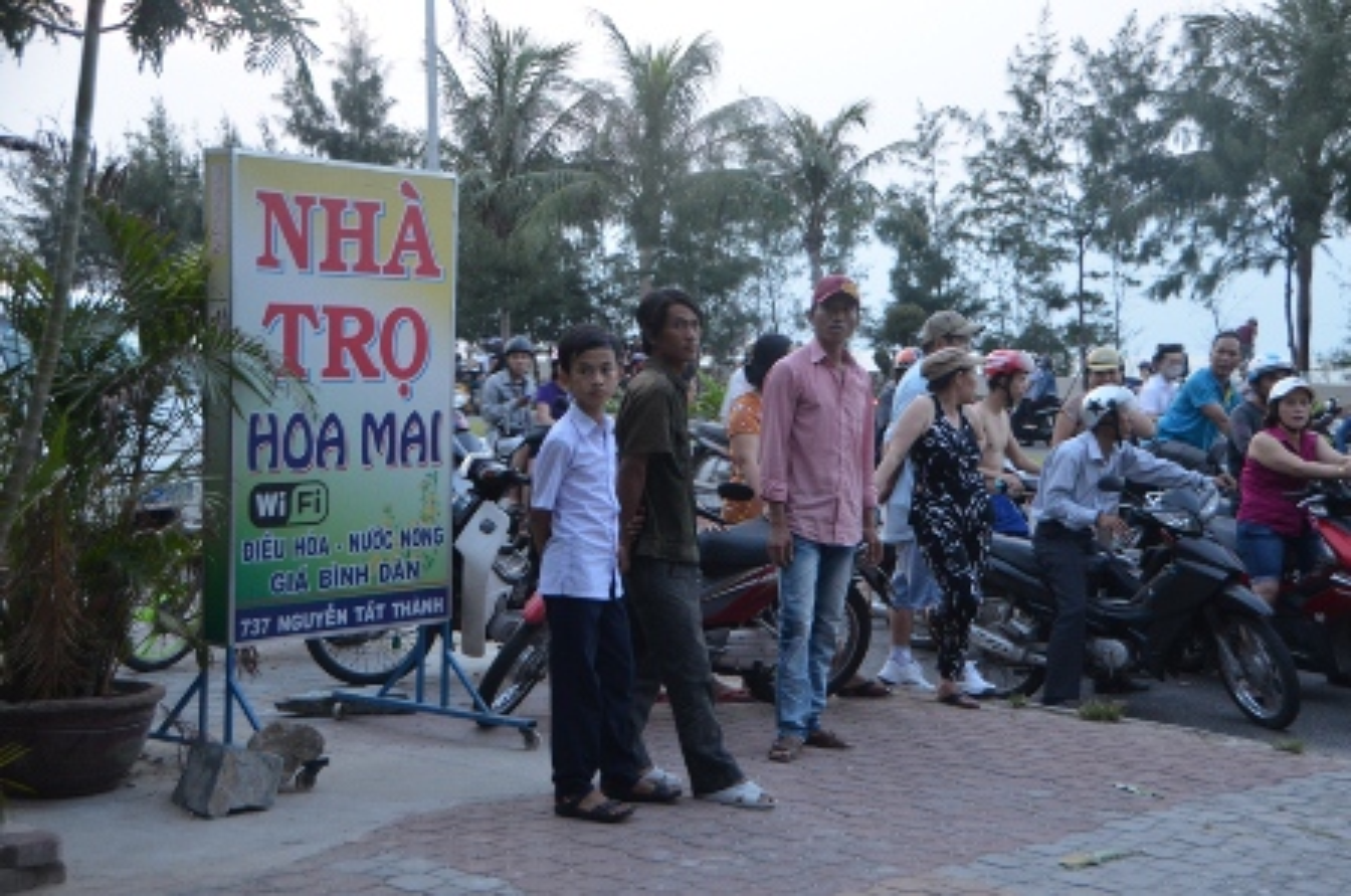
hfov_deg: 36.9
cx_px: 676
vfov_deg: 25.0
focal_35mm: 54
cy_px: 448
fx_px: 2023
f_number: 4.2
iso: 800
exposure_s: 1/40
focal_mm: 36
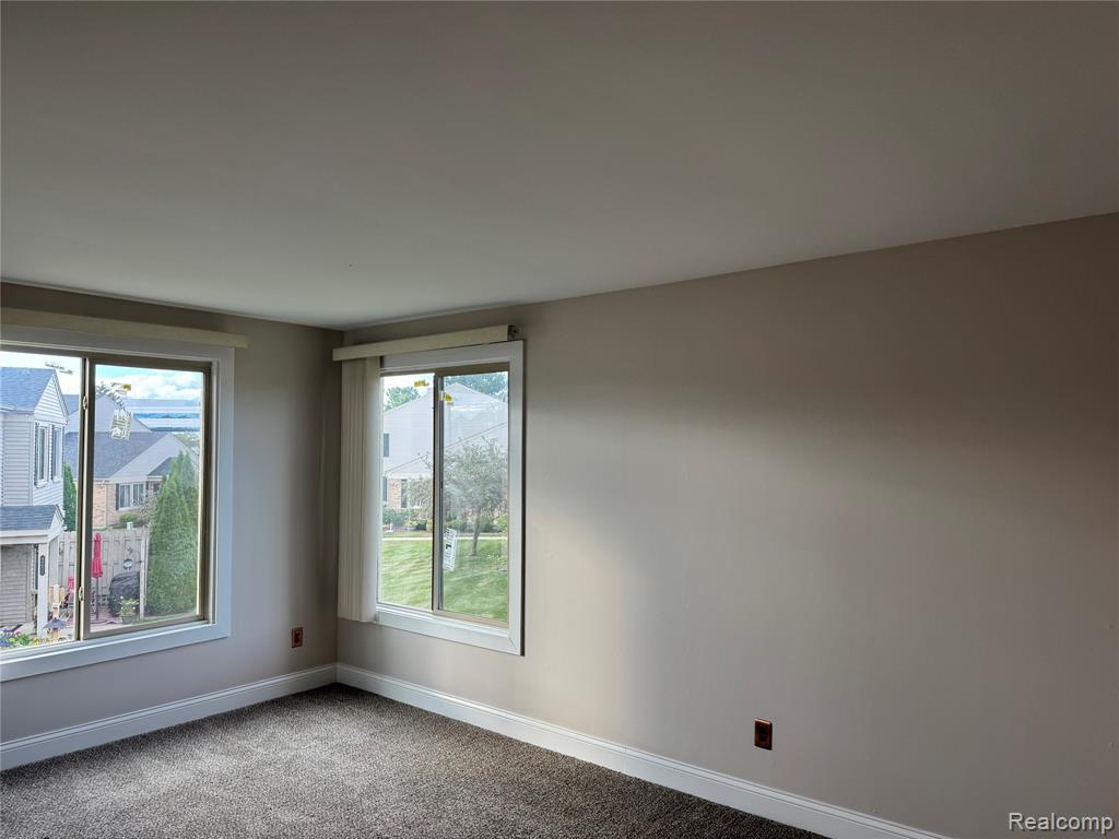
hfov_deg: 71.6
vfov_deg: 56.8
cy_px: 420
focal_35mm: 24
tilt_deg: +0.9
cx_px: 560
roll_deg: -0.2
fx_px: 776
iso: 80
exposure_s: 1/120
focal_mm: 6.76
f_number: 1.78
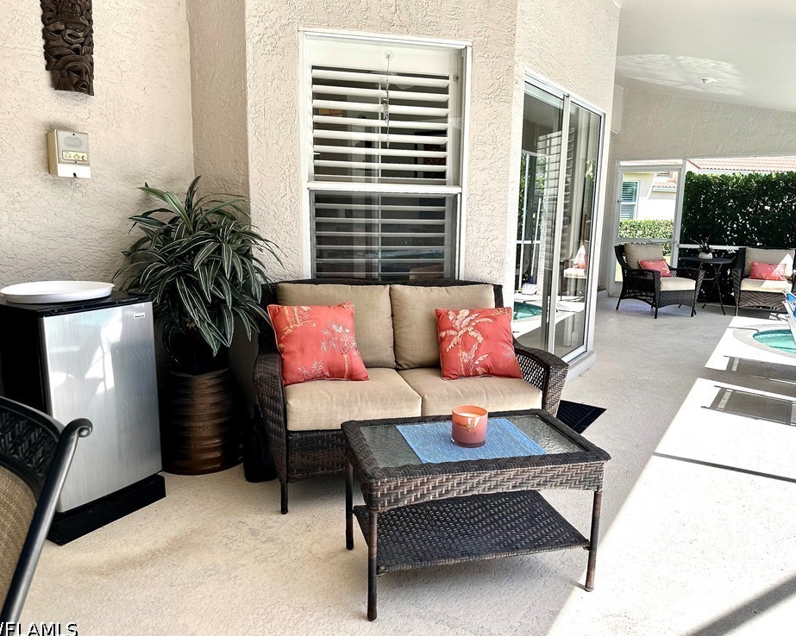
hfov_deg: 66.0
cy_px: 313
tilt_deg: -8.6
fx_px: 612
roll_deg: -0.3
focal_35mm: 26
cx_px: 411
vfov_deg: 54.9
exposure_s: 1/773
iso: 80
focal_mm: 6.86
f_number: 1.78
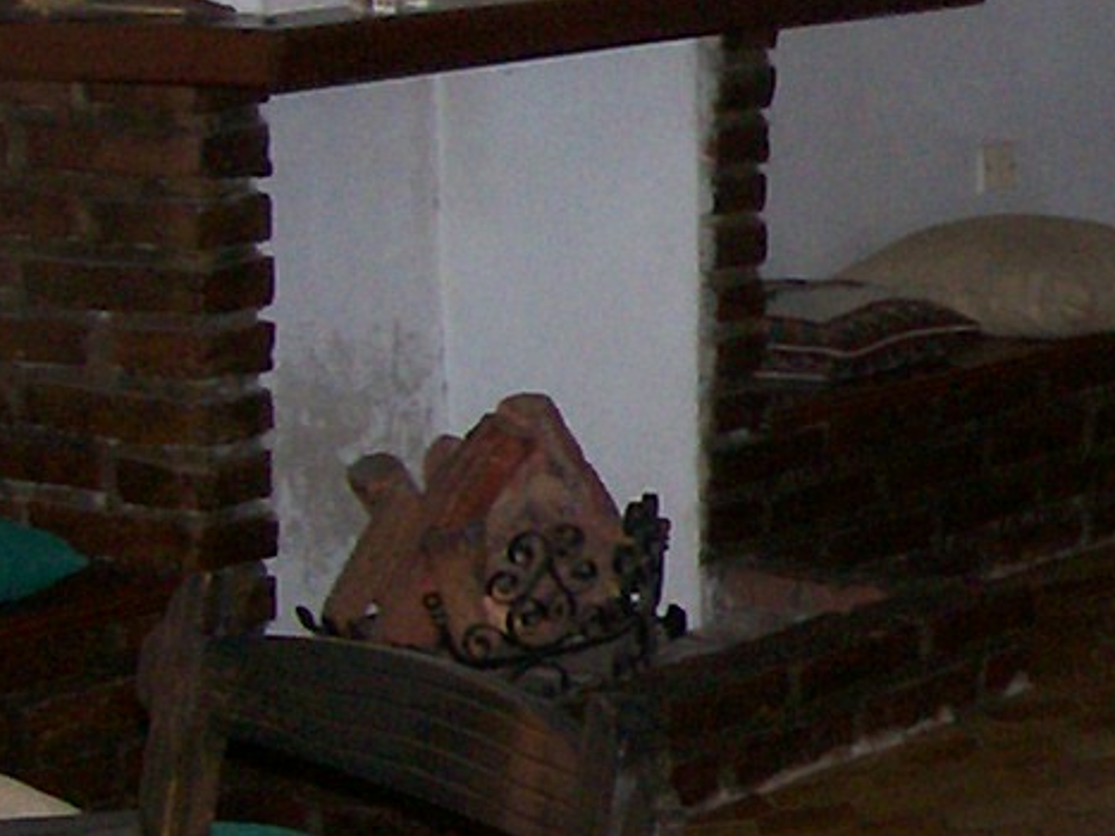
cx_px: 1652
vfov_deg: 10.0
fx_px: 4798
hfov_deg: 12.6
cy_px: 368
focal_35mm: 149
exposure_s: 1/112
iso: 140
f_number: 2.7
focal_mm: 5.6
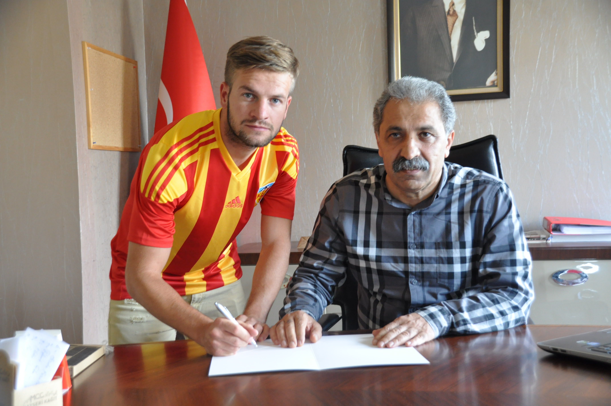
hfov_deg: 41.2
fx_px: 814
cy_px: 203
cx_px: 306
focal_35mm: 48
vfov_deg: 28.0
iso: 1250
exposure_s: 1/30
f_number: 5.6
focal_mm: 32
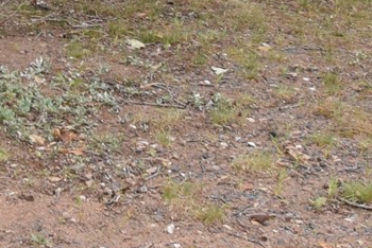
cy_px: -394
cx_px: -191
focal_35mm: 186
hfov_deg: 10.6
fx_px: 1924
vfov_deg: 6.9
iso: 320
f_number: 8
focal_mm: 20
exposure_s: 1/200
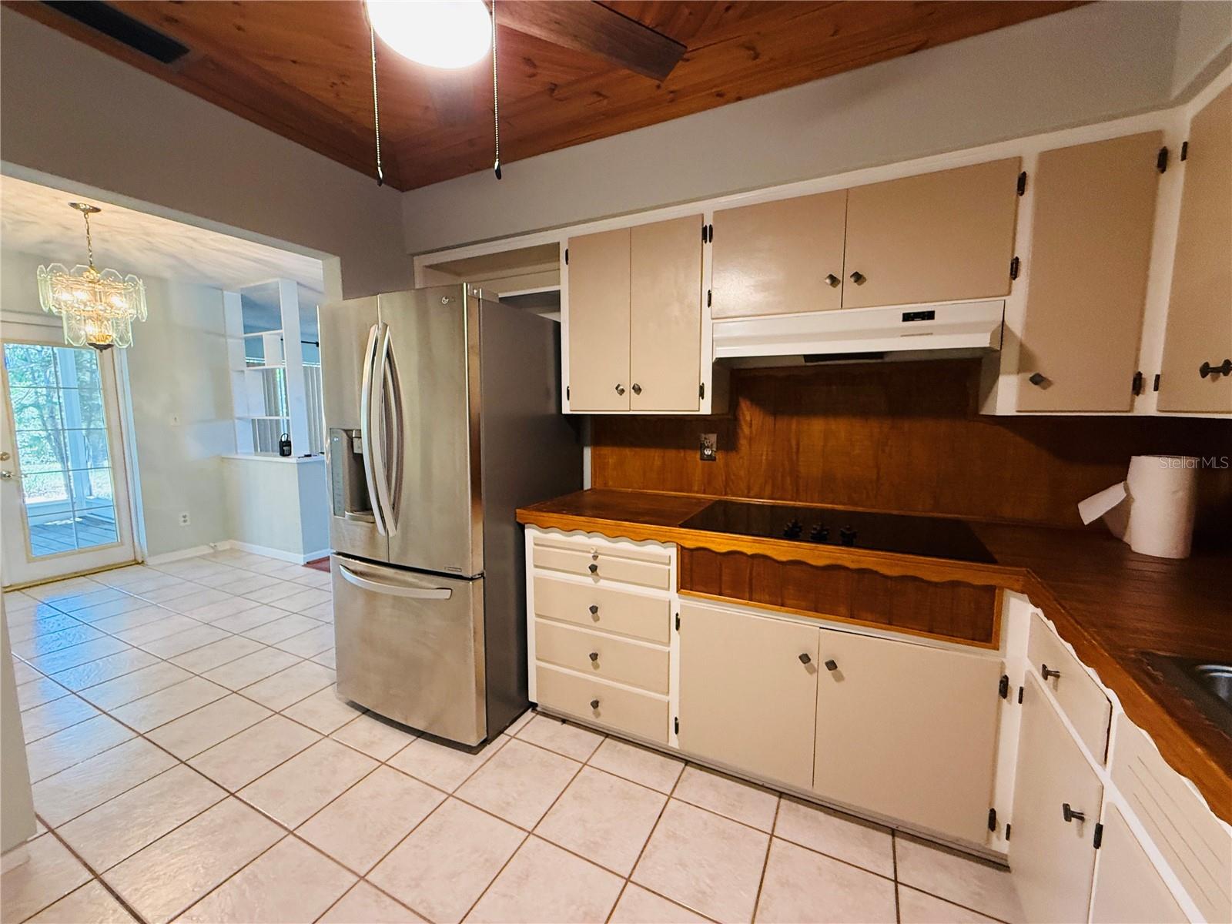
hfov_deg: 102.1
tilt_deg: -5.7
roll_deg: +0.2
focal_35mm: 14
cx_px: 616
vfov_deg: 85.7
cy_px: 462
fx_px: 498
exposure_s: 1/60
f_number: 2.2
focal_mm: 2.22
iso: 400
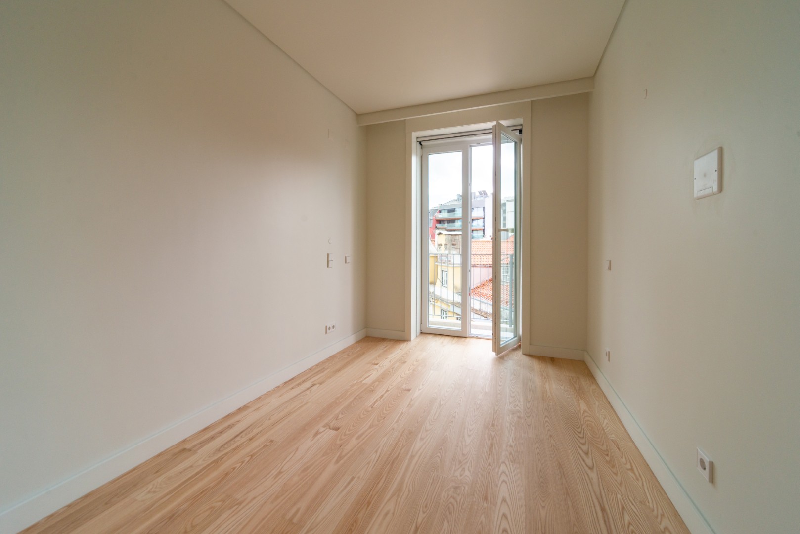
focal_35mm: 13
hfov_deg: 108.3
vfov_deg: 85.5
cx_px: 400
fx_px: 289
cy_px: 267
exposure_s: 1/160
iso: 320
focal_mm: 13
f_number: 8
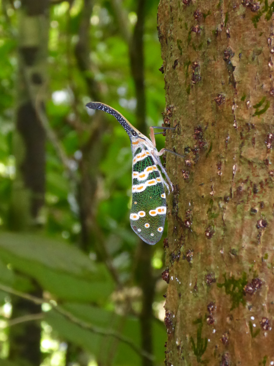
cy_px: 183
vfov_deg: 15.9
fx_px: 1308
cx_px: 137
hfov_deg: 12.0
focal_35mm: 124
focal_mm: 22.3
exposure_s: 1/60
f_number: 5.2
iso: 800
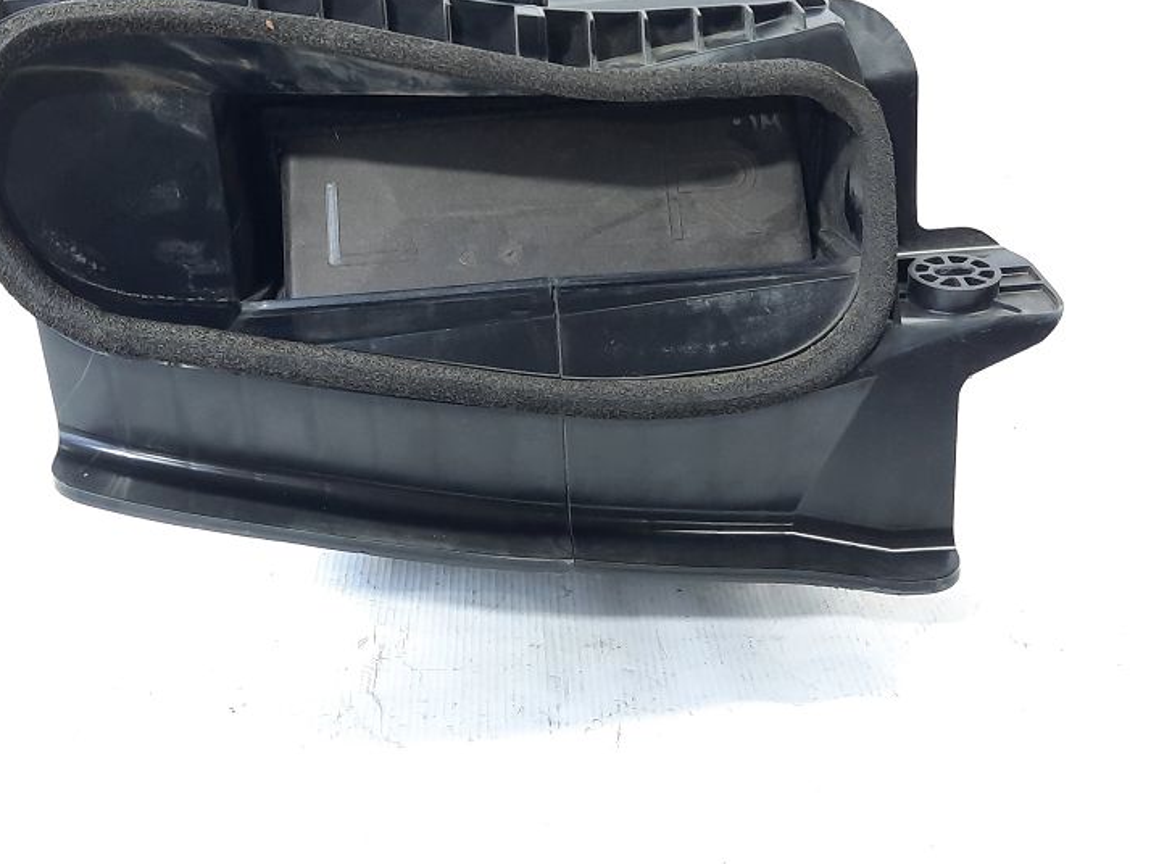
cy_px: 332
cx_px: 434
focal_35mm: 42
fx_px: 1397
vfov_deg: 34.2
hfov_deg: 44.4
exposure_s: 1/50
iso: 200
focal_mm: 4.6
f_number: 2
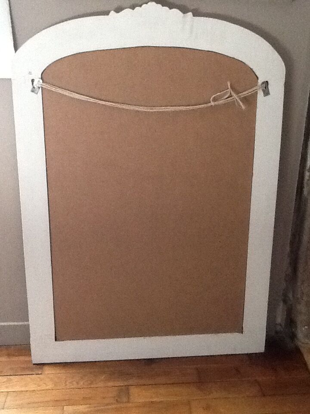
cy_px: 207
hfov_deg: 32.9
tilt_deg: -24.1
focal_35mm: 44
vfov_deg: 42.9
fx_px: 525
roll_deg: -0.8
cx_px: 155
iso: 320
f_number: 2.4
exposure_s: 1/30
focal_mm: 2.03
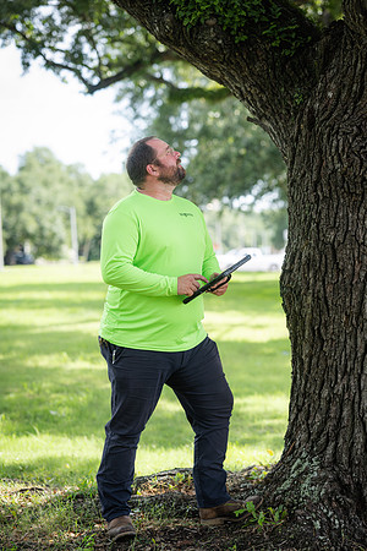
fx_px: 1300
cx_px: 184
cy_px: 276
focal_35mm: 85
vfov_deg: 23.9
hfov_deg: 16.1
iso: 200
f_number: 2.8
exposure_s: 1/640
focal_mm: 85
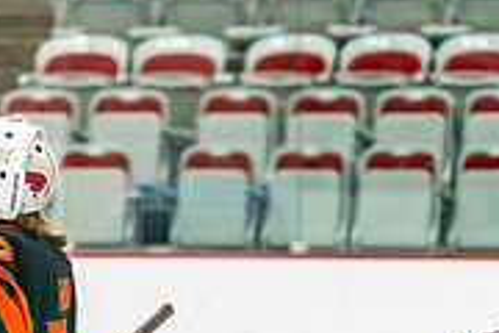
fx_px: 5530
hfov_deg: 5.2
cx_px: 72
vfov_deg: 3.4
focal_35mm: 399
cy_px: 468
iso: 3200
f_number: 2.8
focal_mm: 118
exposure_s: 1/1250
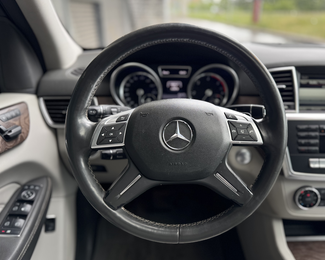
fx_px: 250
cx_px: 178
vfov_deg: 54.9
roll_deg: -0.1
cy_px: 131
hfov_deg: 65.9
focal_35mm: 26
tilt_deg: -24.4
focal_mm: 6.76
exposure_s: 1/141
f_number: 1.78
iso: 64
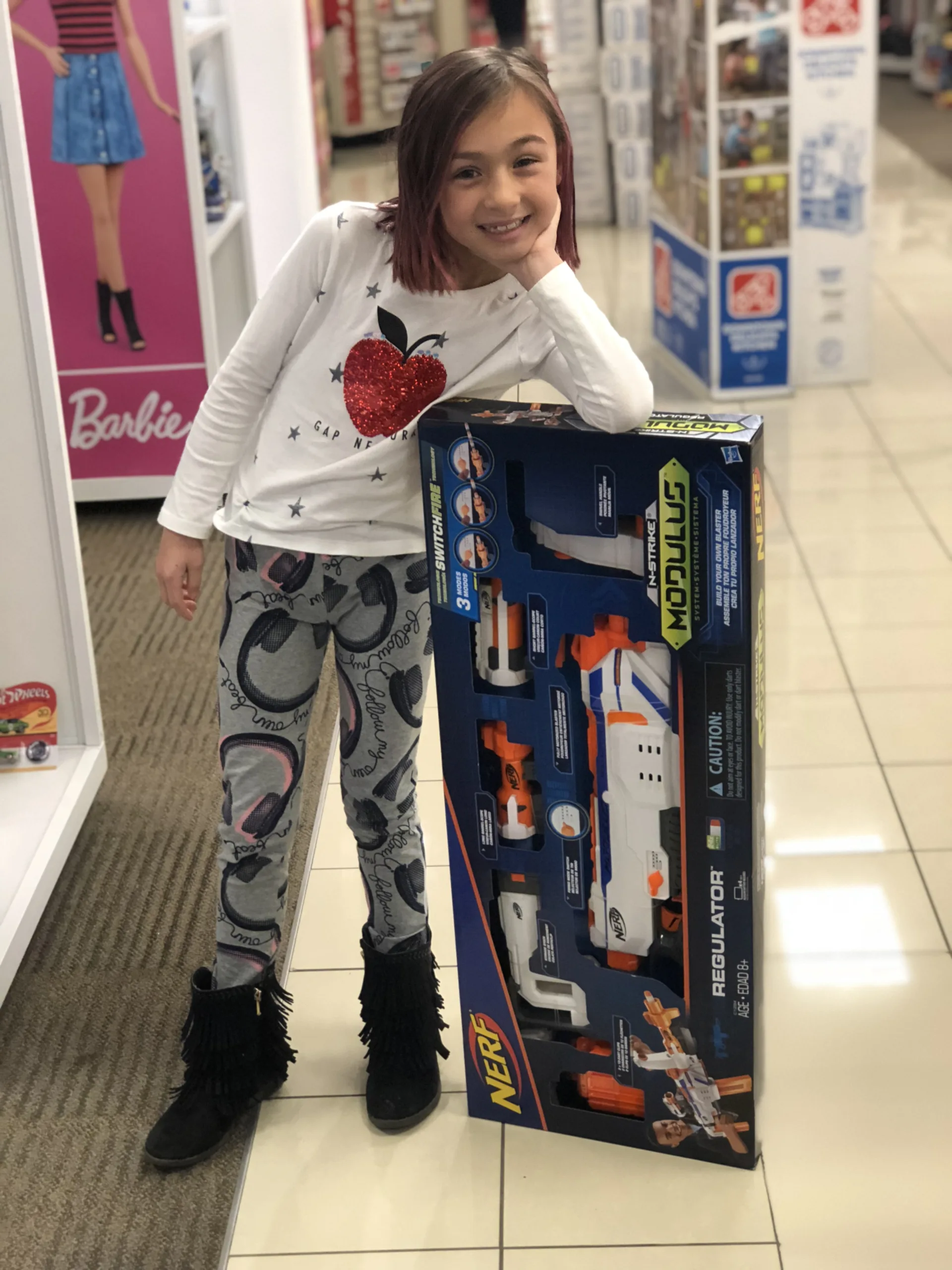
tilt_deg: -20.4
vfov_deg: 33.8
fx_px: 2090
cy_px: 635
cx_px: 476
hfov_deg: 25.7
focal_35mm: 57
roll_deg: +3.3
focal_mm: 6.6
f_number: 2.8
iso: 250
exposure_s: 1/30
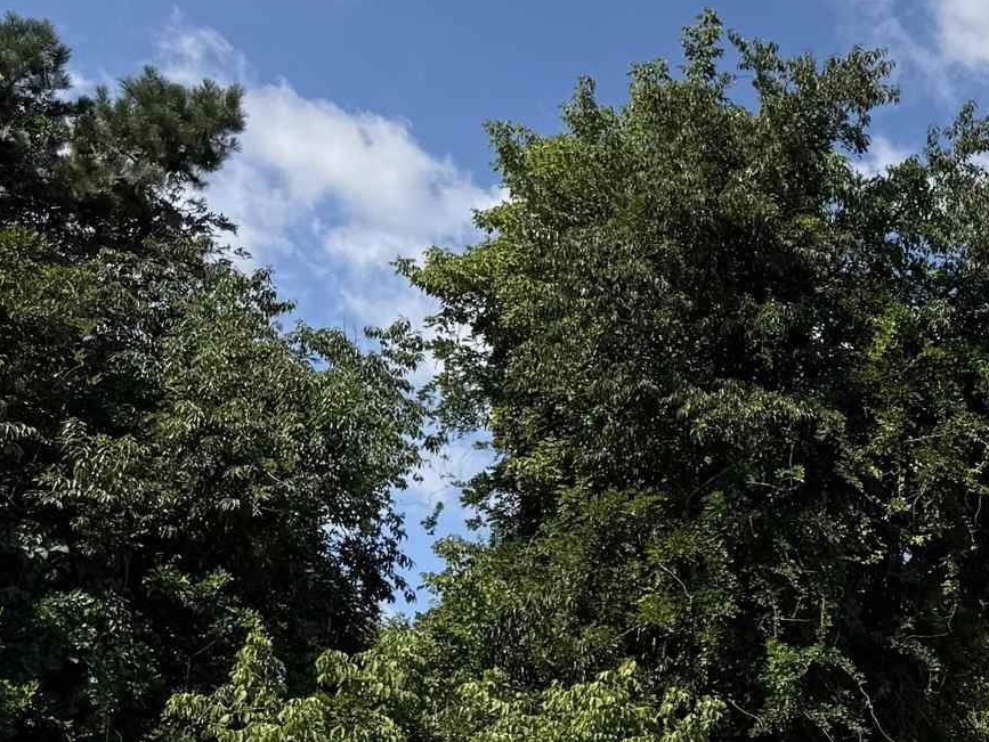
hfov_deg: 20.0
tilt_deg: +11.2
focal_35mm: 85
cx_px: 1475
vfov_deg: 17.1
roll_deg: -2.9
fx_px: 2430
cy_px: 663
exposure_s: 1/4975
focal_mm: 6.76
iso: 80
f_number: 1.78
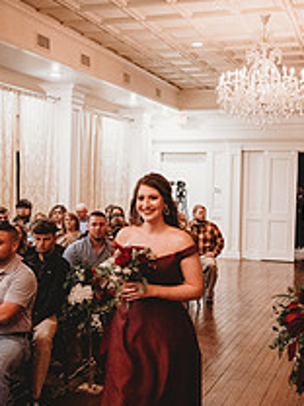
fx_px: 585
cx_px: 158
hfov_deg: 29.1
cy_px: 199
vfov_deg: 38.2
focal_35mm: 50
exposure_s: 1/160
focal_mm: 24
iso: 5000
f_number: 2.8
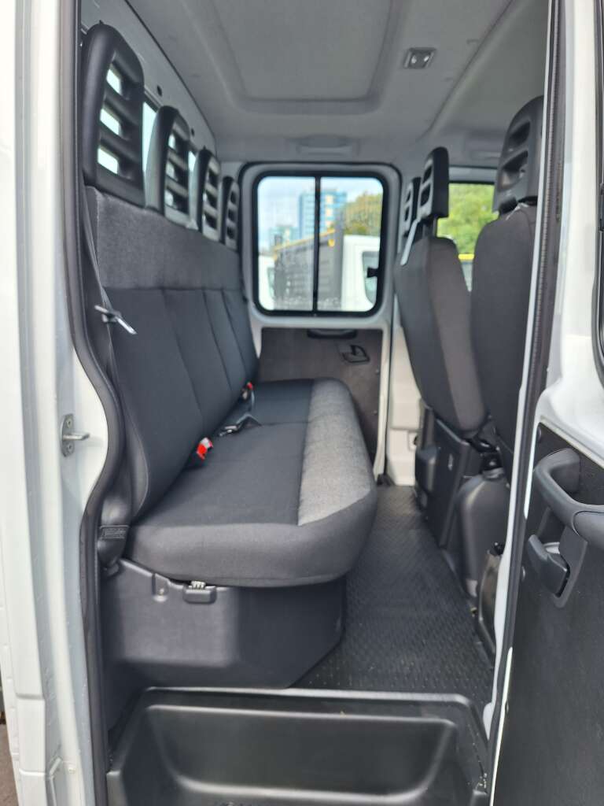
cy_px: 403
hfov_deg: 58.9
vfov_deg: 73.9
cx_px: 302
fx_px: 535
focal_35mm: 23
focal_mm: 5.54
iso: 40
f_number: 1.8
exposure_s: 1/304
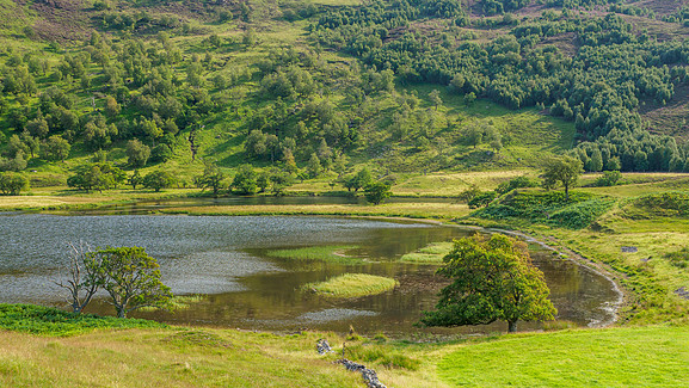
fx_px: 841
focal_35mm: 46
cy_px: 236
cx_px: 345
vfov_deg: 25.9
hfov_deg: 44.6
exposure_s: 1/60
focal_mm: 21
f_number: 7.1
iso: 200
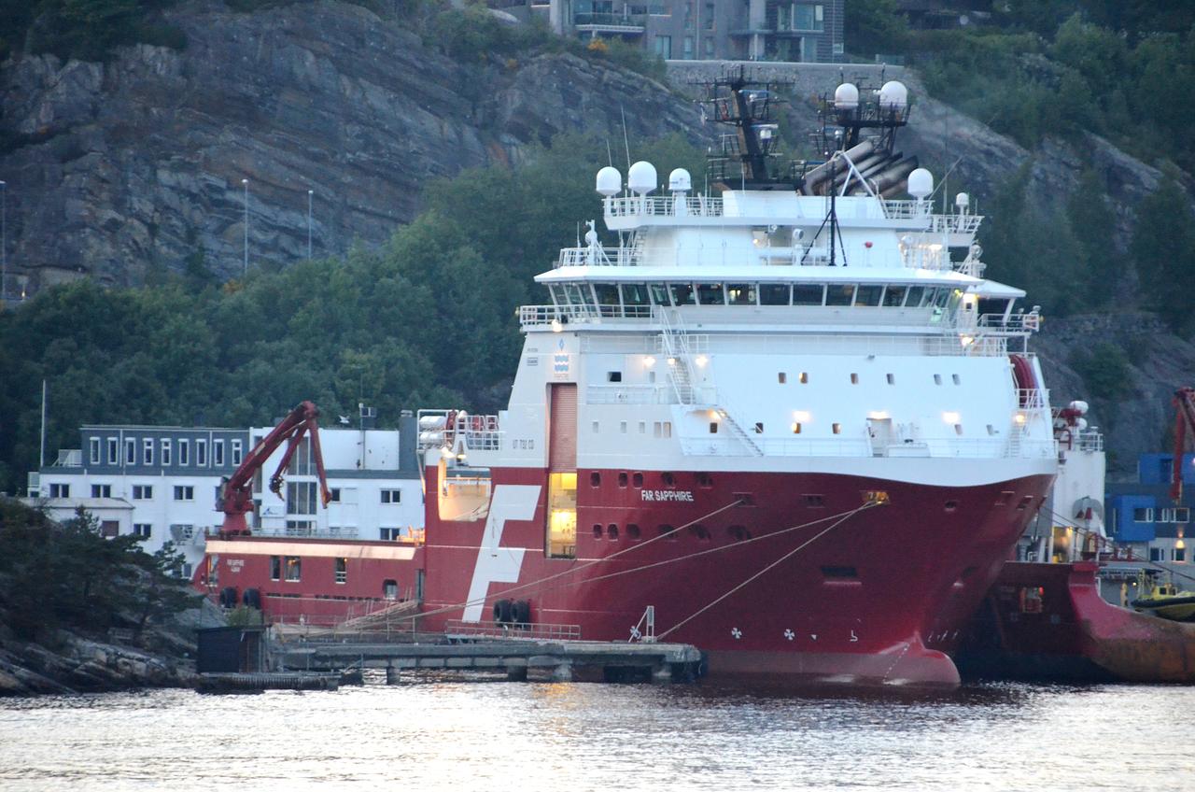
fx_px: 10932
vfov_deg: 4.1
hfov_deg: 6.3
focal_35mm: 330
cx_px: 598
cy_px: 396
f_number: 6.3
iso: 3200
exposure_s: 1/100
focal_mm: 220
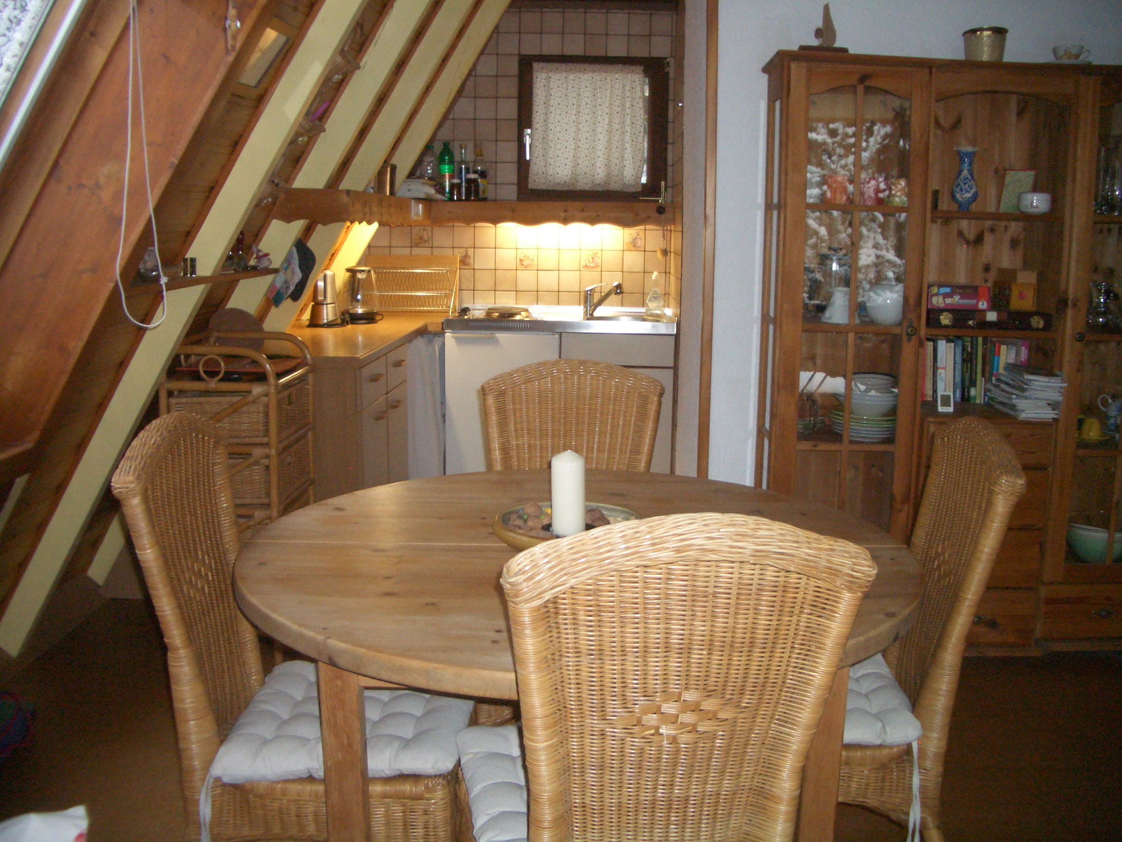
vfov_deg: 40.7
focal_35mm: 35
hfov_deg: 52.6
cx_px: 561
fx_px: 1134
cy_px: 421
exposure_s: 1/60
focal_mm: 5.8
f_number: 2.6
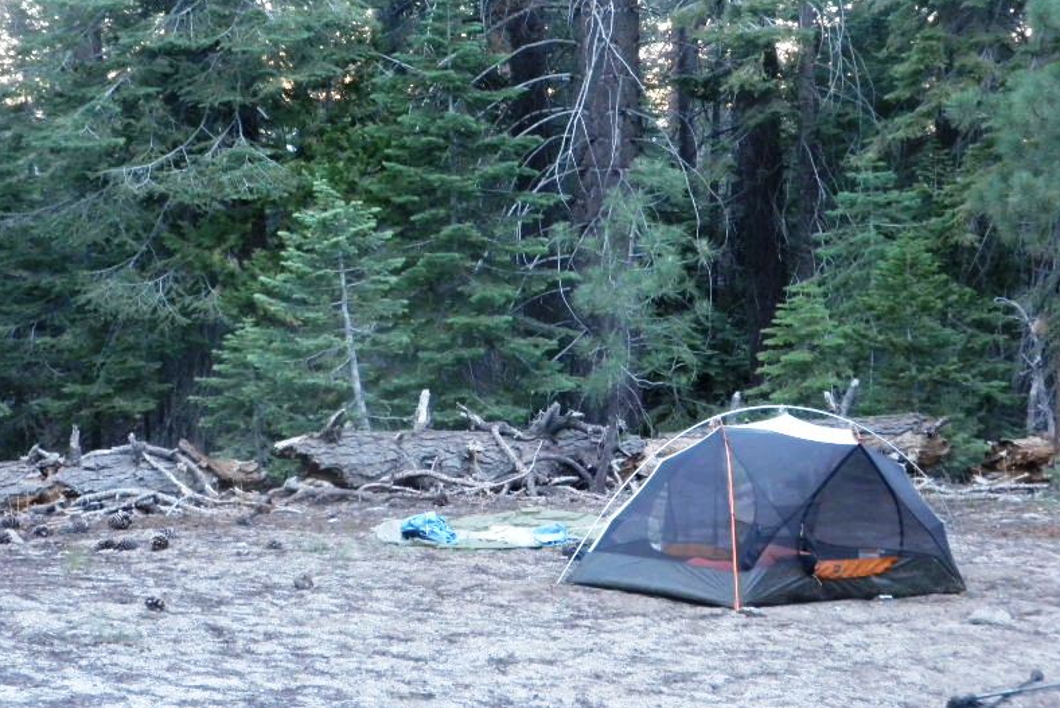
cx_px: 531
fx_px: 2238
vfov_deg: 18.0
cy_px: 312
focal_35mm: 76
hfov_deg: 26.6
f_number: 5
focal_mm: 12.7
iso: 400
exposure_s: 1/18
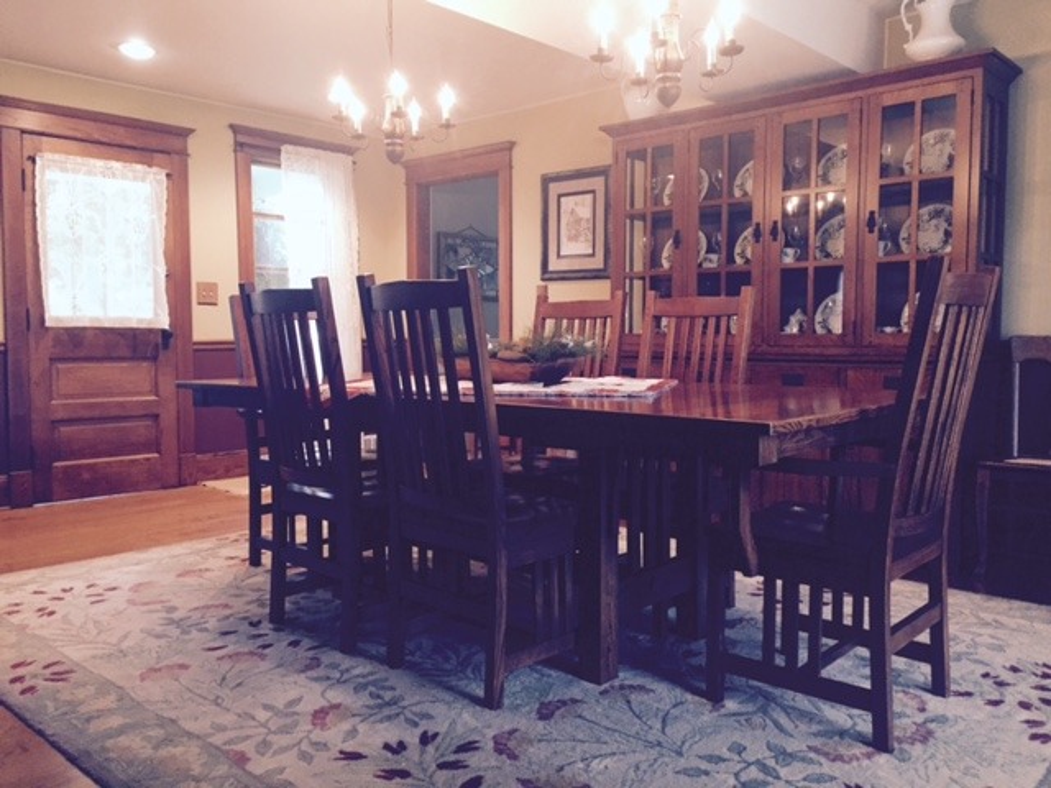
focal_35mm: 29
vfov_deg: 48.2
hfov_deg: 61.7
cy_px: 394
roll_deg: -0.4
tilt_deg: -3.5
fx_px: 880
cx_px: 526
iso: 200
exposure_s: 1/30
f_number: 2.2
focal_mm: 4.15
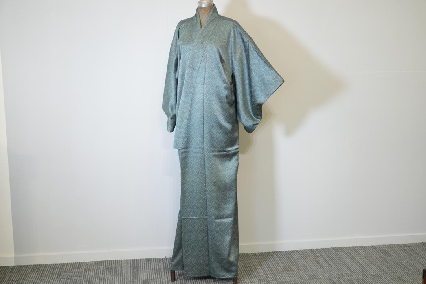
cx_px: 213
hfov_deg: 42.7
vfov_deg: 29.3
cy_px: 142
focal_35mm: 46
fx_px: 544
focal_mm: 46
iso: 400
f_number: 4
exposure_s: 1/50
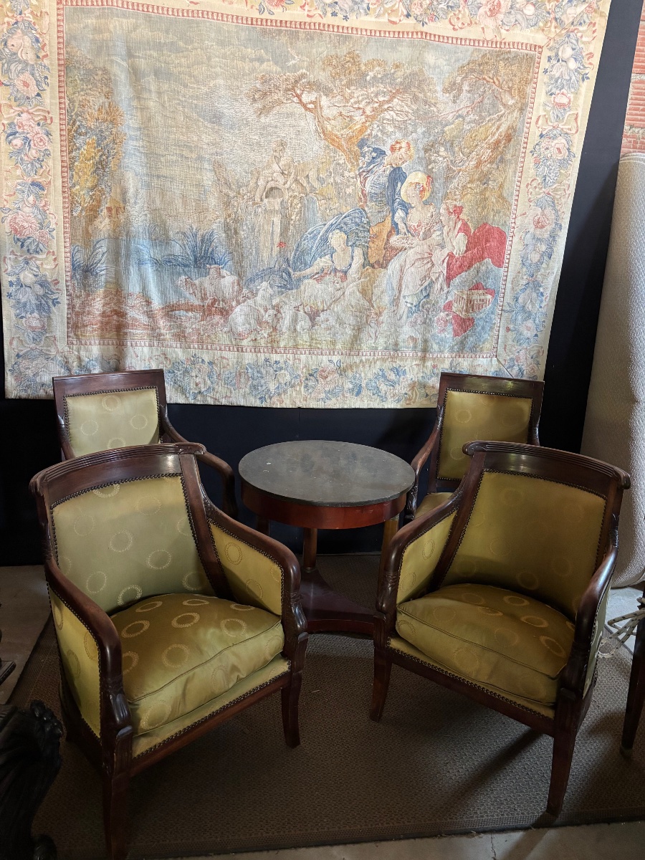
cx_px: 322
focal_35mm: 26
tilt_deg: -17.6
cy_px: 430
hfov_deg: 53.1
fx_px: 646
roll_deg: -3.5
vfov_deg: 67.3
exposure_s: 1/60
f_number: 1.6
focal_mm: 5.96
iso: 400
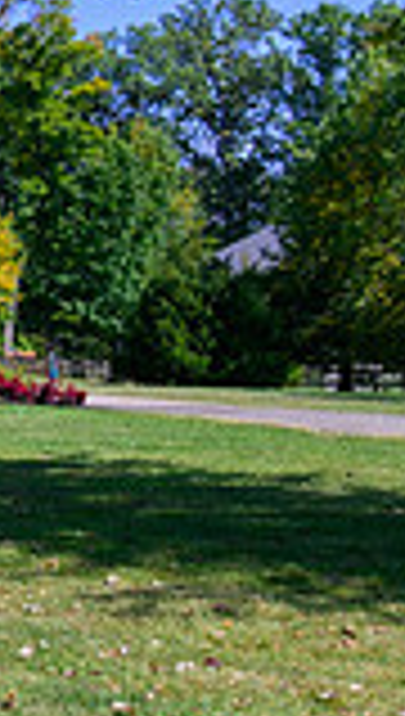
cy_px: 281
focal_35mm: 103
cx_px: -868
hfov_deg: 9.1
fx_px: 1957
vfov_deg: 20.7
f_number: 9
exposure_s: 1/160
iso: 100
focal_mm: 27
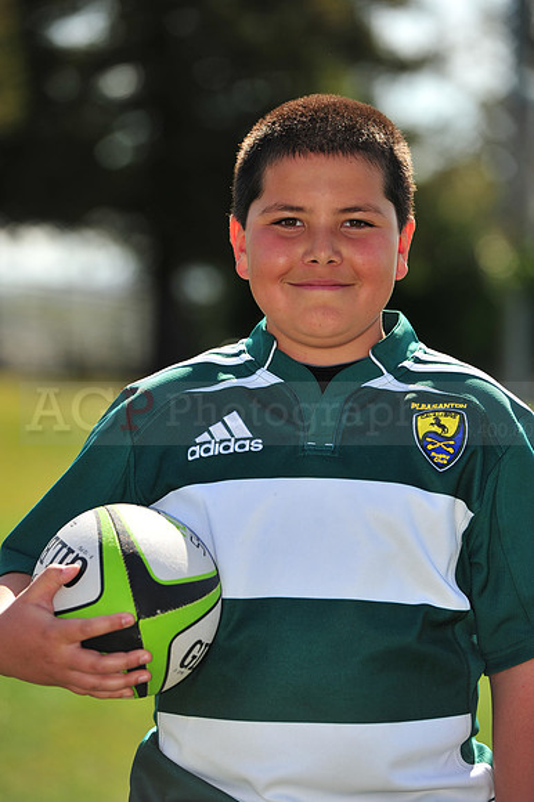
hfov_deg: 7.2
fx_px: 4232
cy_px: 401
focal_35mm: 190
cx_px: 267
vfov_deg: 10.8
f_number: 4.5
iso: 200
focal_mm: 190
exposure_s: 1/1000
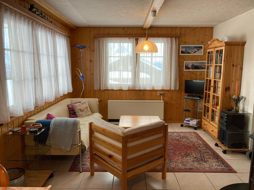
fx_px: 205
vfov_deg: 49.7
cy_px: 95
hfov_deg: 63.4
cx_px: 127
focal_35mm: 28
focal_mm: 3.99
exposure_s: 1/50
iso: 50
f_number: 1.8
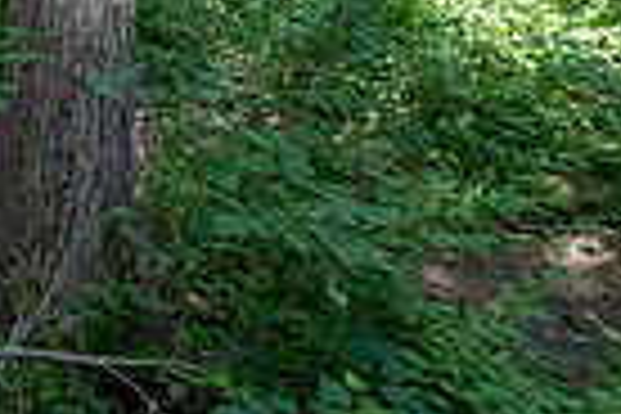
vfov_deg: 19.6
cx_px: -484
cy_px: -169
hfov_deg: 21.6
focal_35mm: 62
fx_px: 1069
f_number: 2.8
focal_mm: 14
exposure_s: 1/320
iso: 320
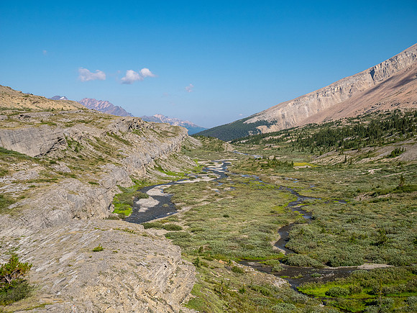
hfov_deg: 34.3
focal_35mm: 56
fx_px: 675
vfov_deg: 26.1
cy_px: 156
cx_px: 208
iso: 200
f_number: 8
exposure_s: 1/250
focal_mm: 28
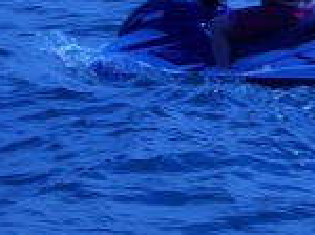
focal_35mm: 304
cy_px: 23
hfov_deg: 6.5
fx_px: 2761
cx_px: 254
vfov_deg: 4.9
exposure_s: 1/500
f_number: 9.5
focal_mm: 35
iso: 200
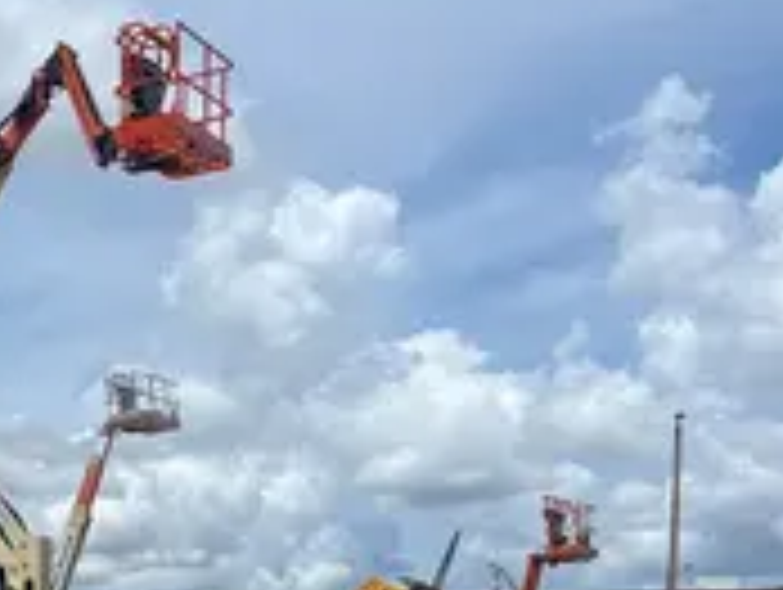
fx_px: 1857
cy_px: 867
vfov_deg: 16.5
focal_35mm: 82
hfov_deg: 20.3
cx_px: -405
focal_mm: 5.1
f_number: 1.6
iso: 50
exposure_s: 1/6897
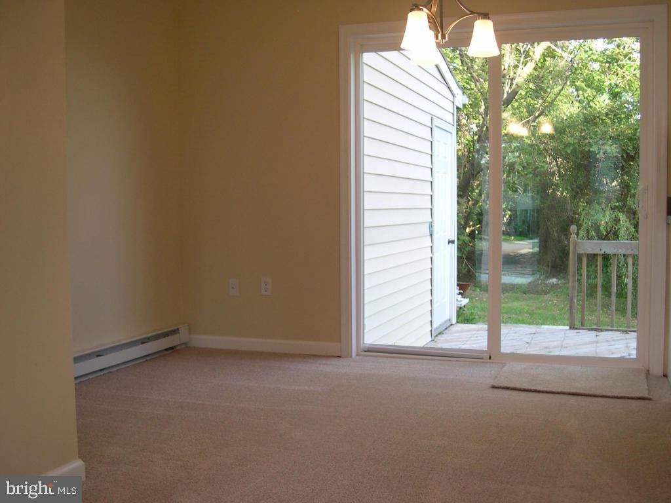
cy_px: 252
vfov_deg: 37.7
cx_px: 336
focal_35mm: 38
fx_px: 737
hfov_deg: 49.0
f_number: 2.8
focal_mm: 8
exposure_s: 1/62.8
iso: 100
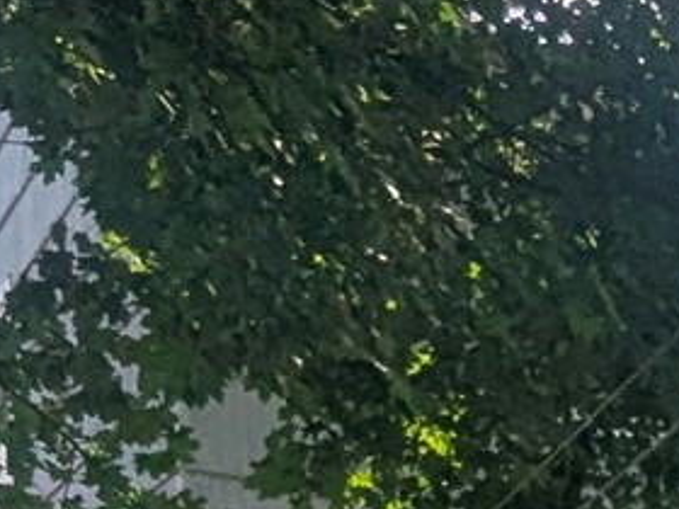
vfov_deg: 12.6
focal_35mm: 95
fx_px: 1863
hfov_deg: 18.8
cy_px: 1173
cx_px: 940
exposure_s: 1/1996
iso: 48
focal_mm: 1.95
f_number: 2.2
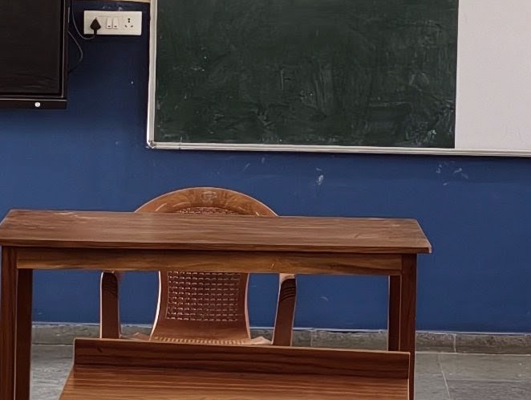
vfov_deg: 13.4
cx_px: 204
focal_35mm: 110
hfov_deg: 17.8
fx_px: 1689
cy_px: 327
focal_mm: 6.25
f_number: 2.8
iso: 215
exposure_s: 1/100
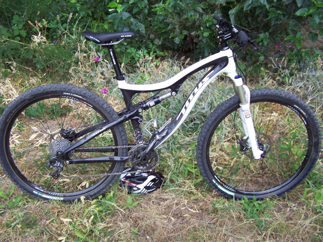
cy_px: 121
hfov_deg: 49.0
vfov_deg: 37.7
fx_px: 355
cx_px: 162
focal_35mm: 38
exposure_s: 1/60
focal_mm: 6.3
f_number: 2.8
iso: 64
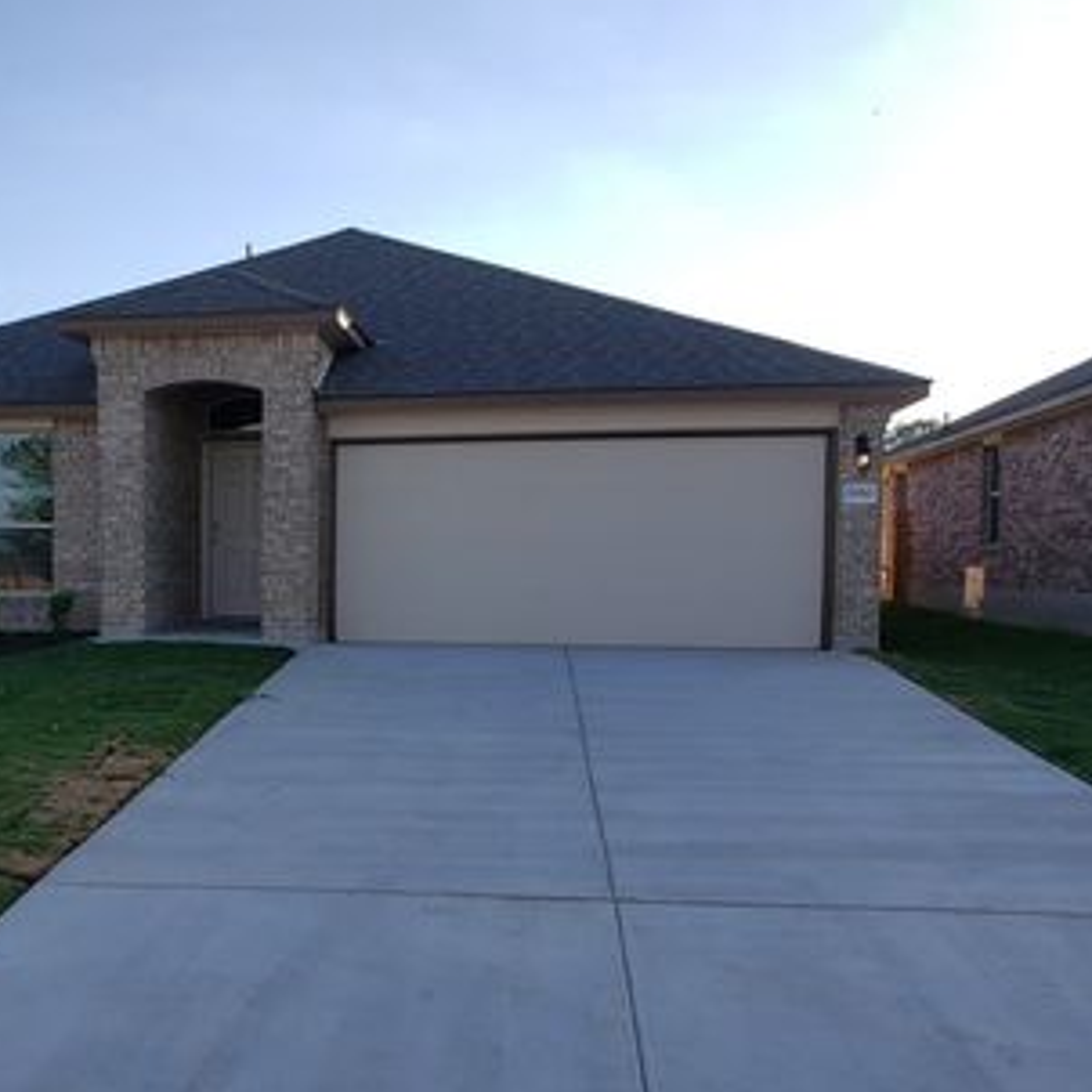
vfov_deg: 43.8
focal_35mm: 38
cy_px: 620
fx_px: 1356
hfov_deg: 42.2
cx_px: 239
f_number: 2.4
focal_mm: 4.3
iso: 50
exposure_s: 1/866
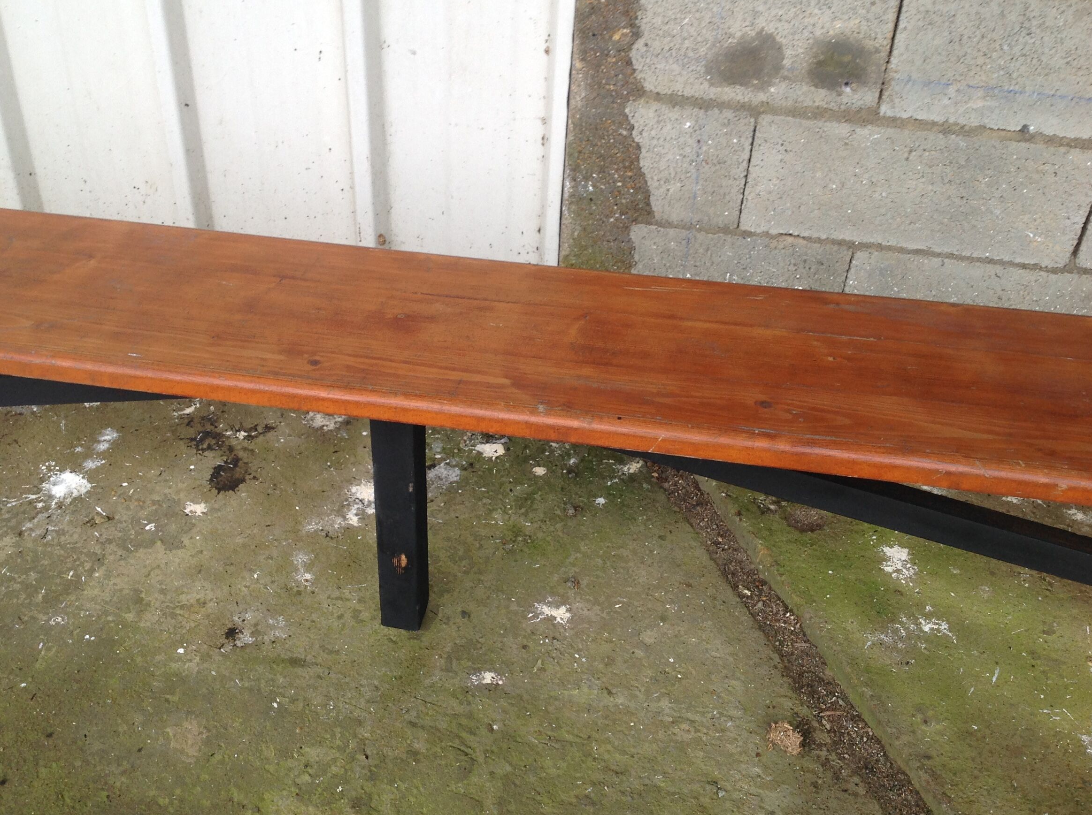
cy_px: 400
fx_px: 1228
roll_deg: -2.2
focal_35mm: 39
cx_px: 510
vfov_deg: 36.7
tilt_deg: -35.3
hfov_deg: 47.9
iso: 50
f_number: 2.4
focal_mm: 4.28
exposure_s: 1/30
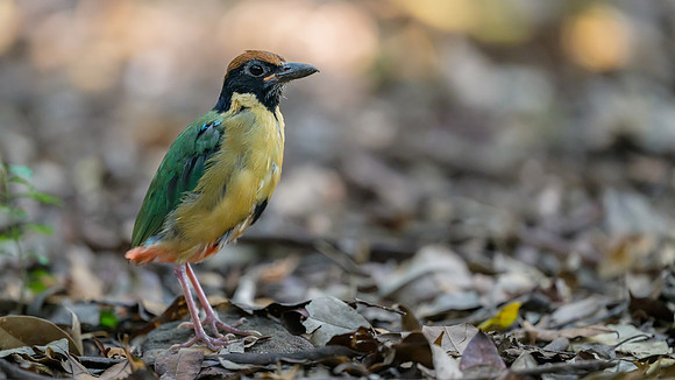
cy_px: 200
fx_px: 8057
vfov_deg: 2.7
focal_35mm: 450
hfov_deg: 4.8
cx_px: 312
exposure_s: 1/250
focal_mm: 400
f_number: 2.8
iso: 5600
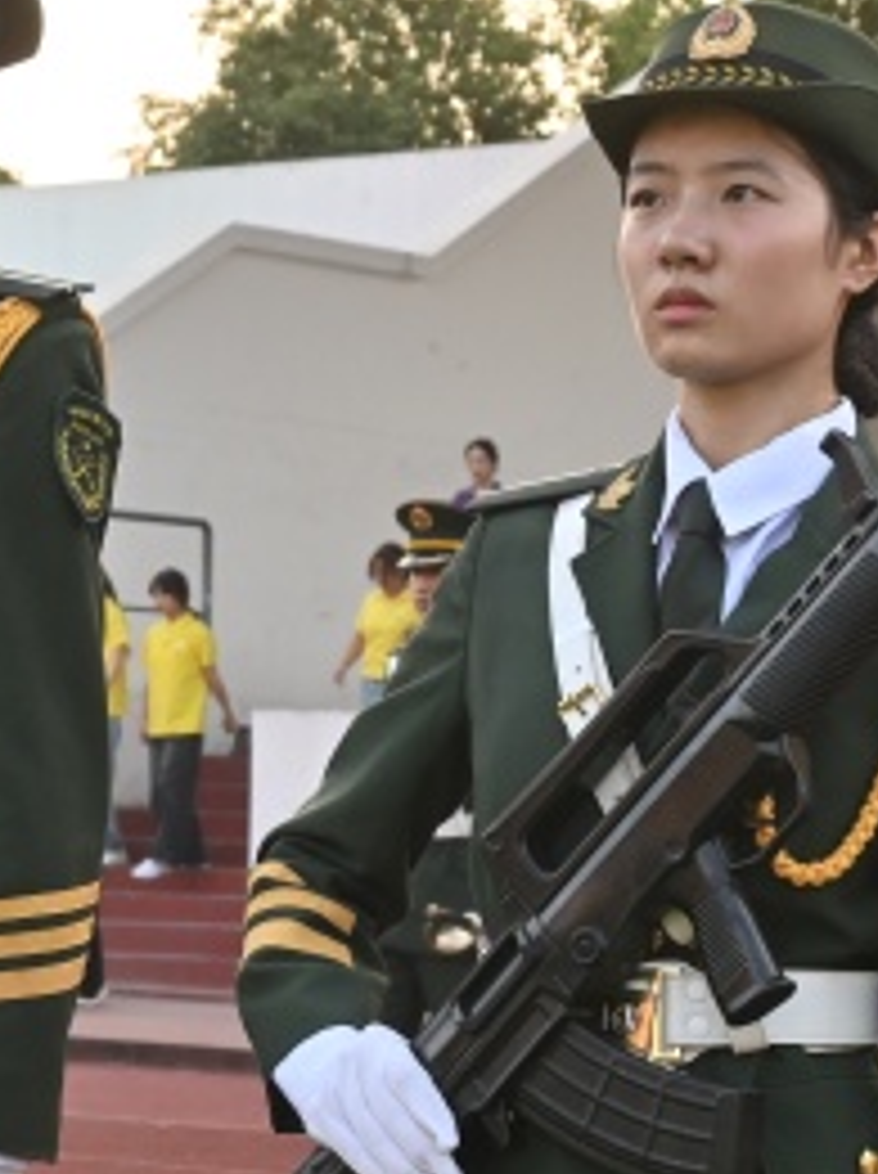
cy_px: 733
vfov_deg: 15.3
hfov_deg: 11.5
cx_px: 248
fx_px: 4356
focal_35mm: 128
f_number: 5.6
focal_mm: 29
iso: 500
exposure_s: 1/320
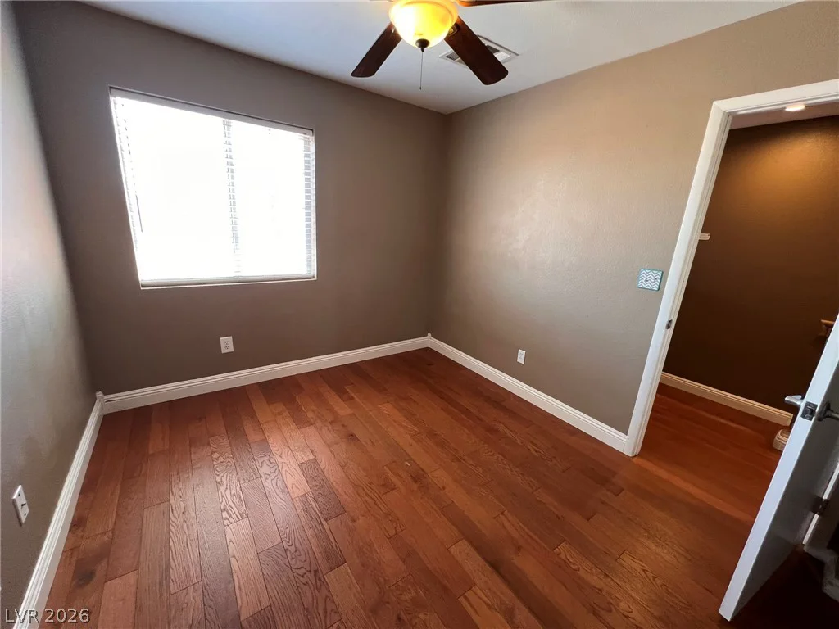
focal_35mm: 13
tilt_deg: -15.6
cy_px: 314
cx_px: 420
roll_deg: -4.0
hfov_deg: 106.2
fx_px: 315
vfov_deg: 89.9
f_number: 1.8
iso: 200
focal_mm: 1.57
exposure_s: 1/60
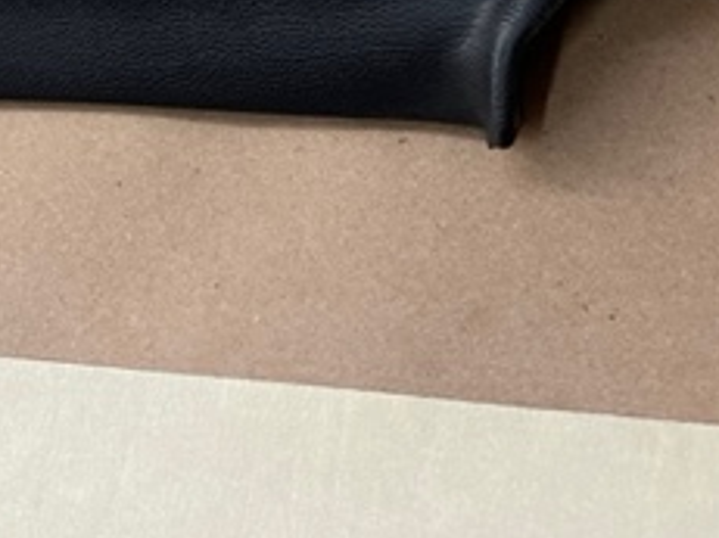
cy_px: -196
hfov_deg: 26.8
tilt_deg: -50.9
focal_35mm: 72
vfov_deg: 18.7
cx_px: 215
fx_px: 1495
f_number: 1.6
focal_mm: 5.1
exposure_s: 1/60
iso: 160
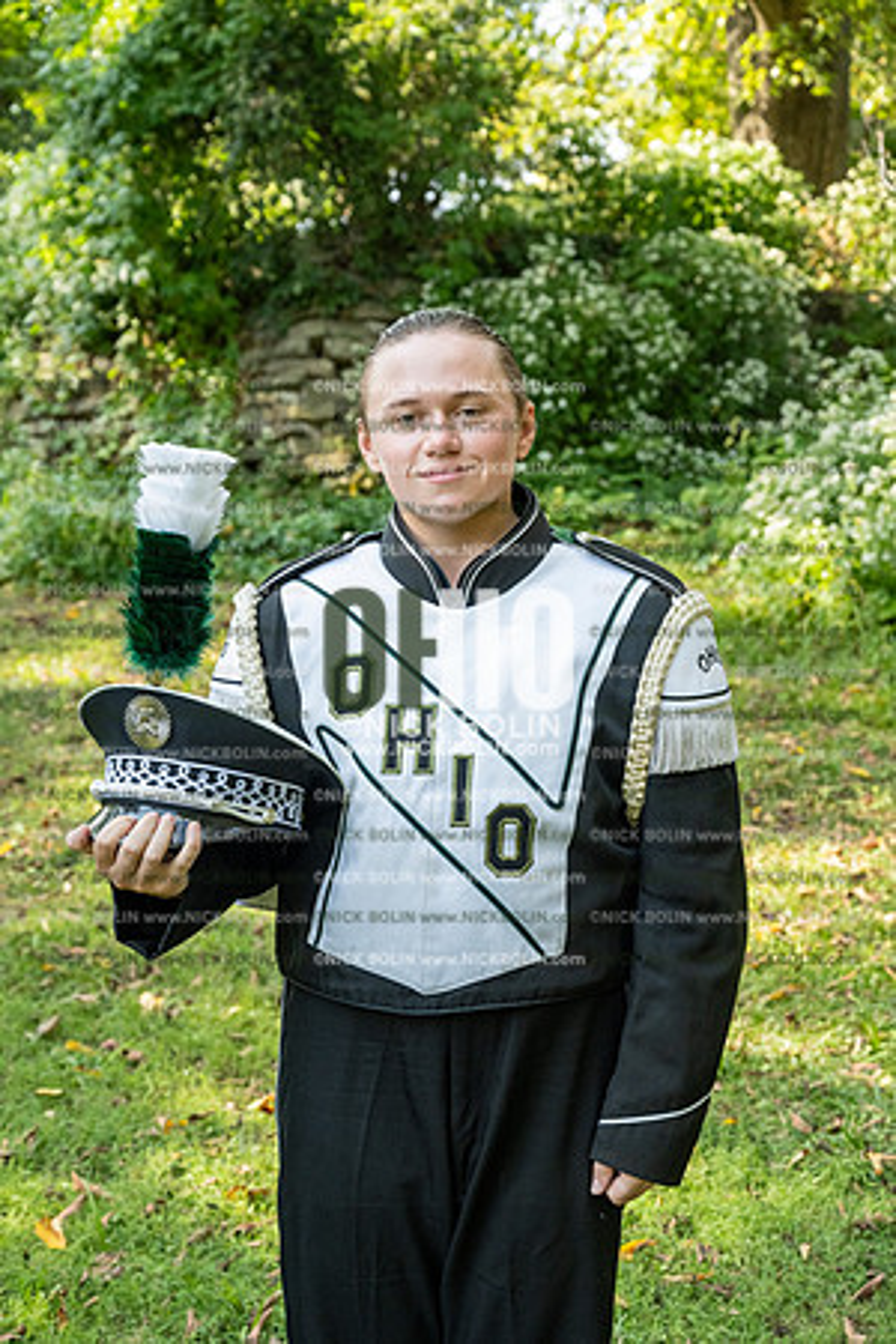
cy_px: 672
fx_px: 1941
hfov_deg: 26.0
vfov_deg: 38.2
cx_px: 448
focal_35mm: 52
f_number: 5.6
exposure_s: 1/800
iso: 1250
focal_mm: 52
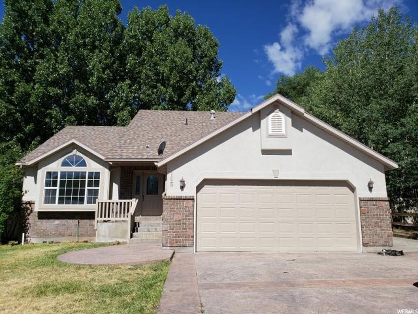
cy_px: 157
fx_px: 314
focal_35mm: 26
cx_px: 209
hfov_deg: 67.3
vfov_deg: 53.1
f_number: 2.4
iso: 50
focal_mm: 4.3
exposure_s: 1/2038
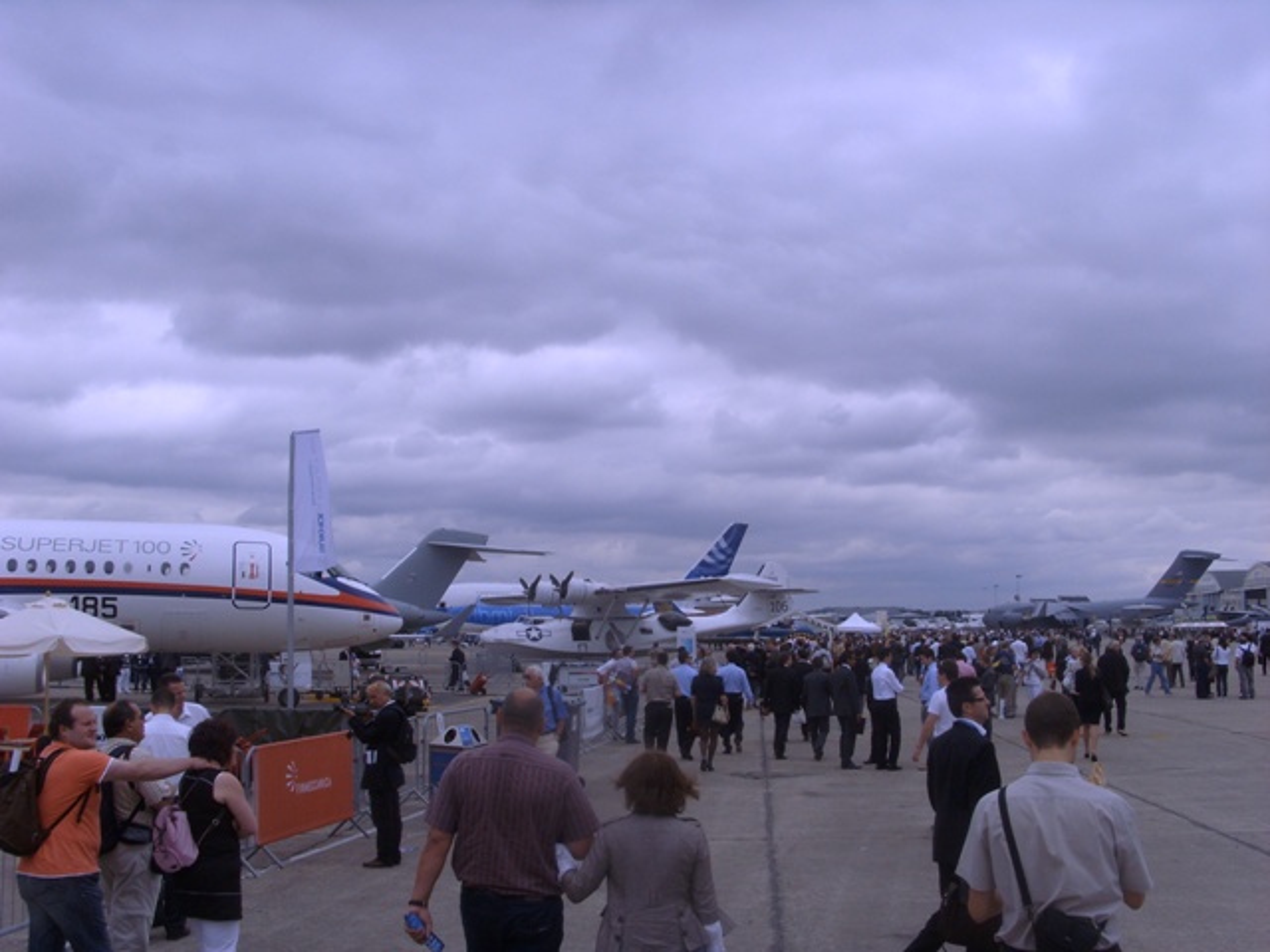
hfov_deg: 51.4
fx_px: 1321
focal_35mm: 36
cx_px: 635
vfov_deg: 39.7
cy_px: 476
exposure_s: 1/500
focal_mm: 6
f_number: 5.5
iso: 80
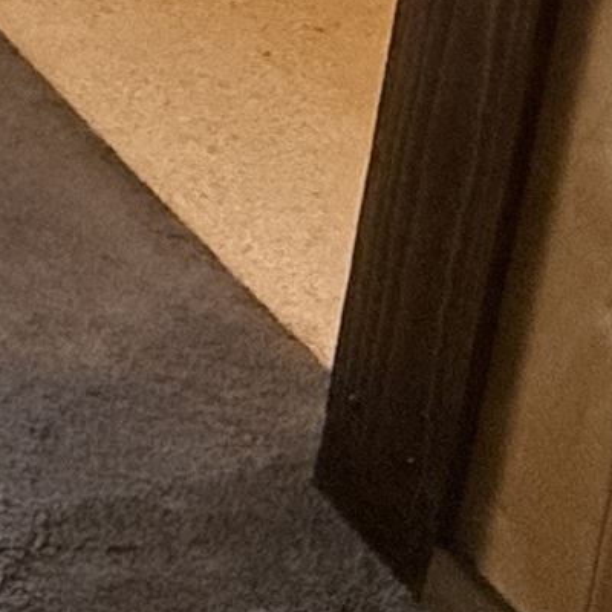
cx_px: -869
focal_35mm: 95
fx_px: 1900
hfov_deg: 13.4
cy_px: -669
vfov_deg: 14.6
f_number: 2.2
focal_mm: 2.22
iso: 320
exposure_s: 1/99
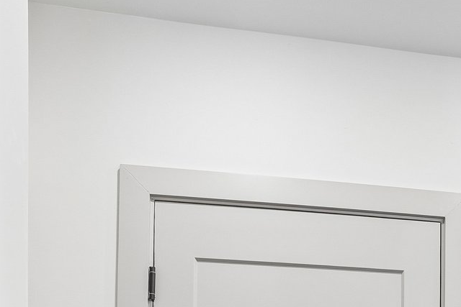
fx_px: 615
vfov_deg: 22.1
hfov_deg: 38.0
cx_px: 425
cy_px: 488
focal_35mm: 48
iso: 400
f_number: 8
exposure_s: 1/10
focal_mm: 10
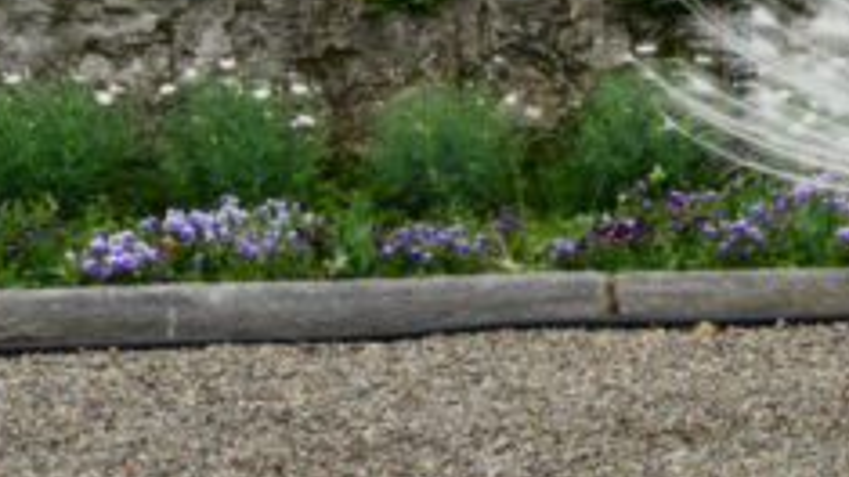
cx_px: 1510
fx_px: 10082
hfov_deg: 4.8
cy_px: 78
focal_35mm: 448
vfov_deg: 2.7
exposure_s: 1/250
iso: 400
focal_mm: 98
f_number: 10
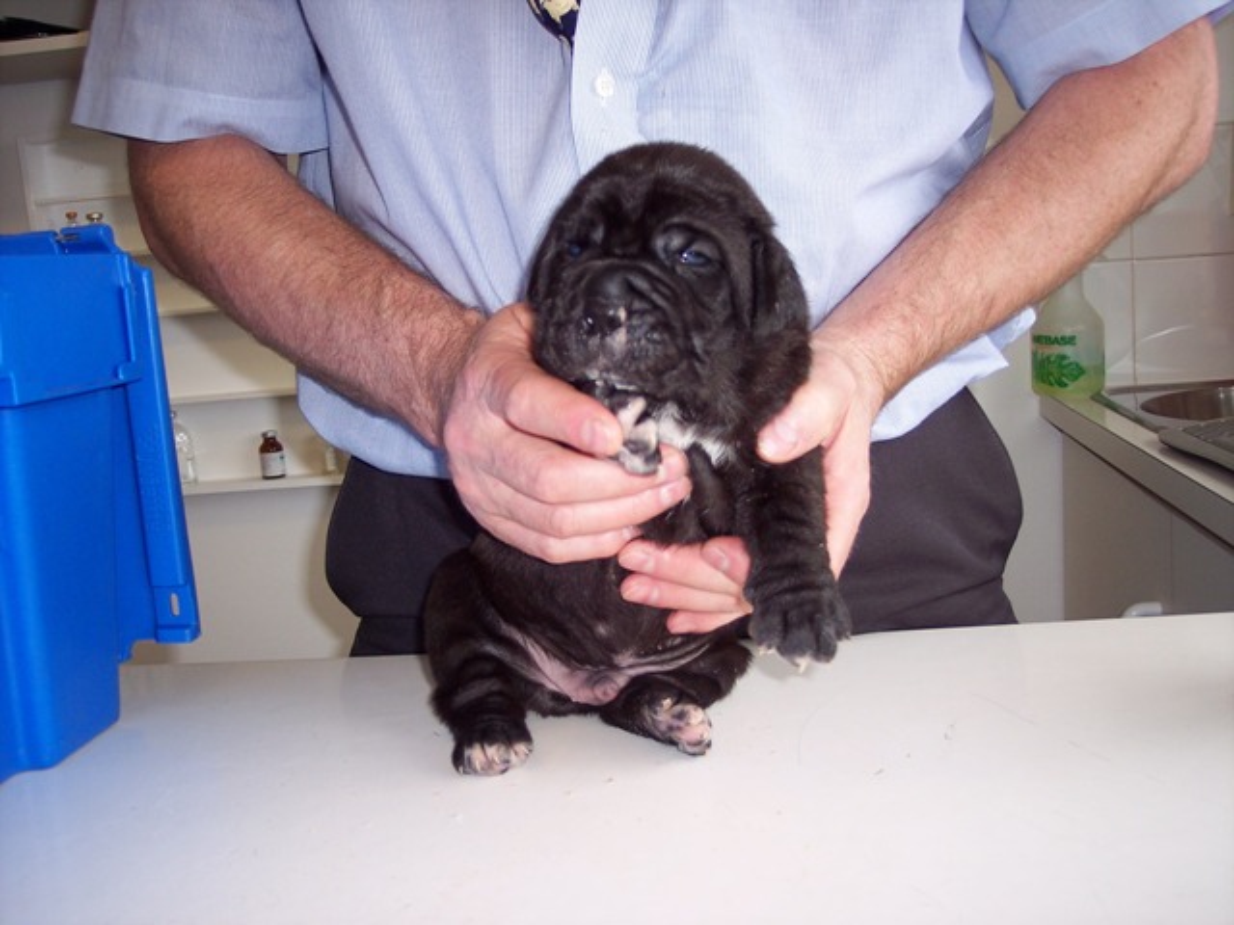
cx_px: 617
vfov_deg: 36.8
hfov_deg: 47.9
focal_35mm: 39
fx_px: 1390
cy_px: 462
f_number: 2.8
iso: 100
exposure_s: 1/60
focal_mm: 8
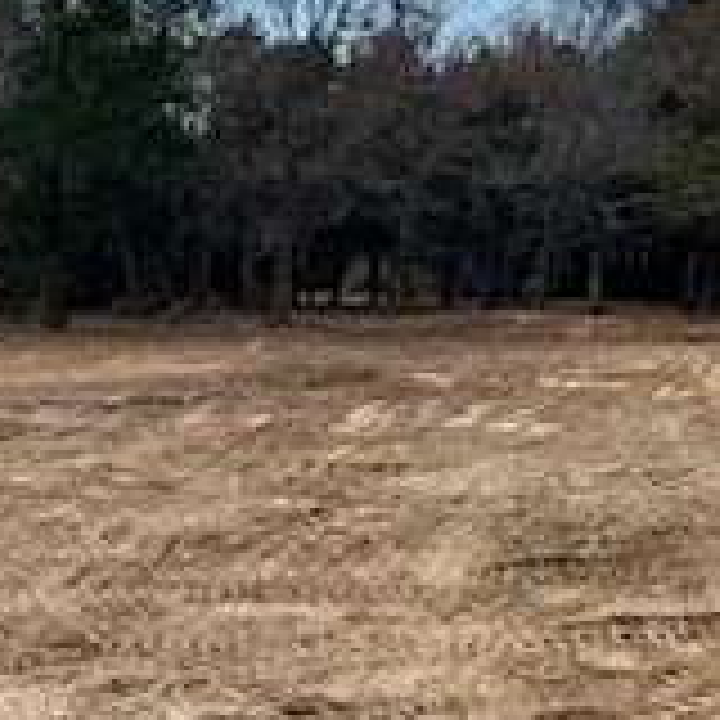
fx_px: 2000
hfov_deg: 18.8
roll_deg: +0.9
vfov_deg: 20.3
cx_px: -248
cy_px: 468
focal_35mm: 85
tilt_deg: -10.0
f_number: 1.78
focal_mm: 6.76
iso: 80
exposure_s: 1/3413
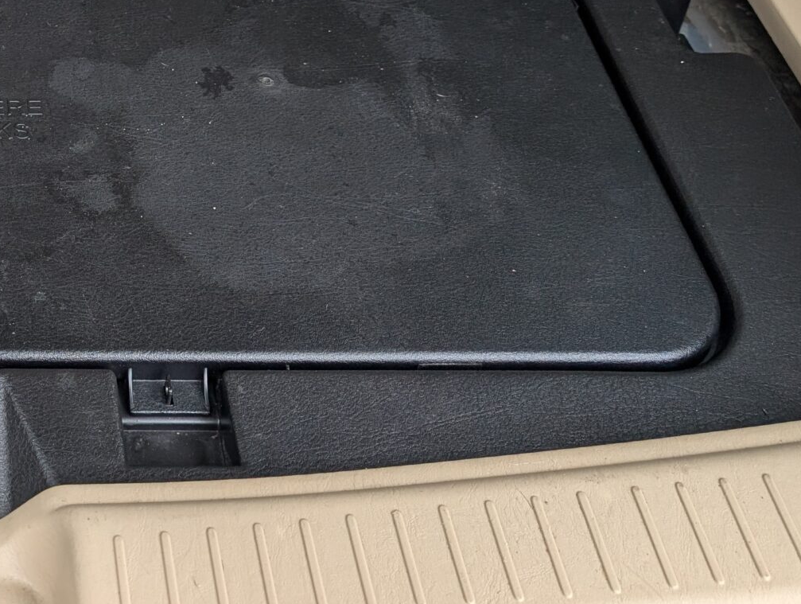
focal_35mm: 61
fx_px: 1414
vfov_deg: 23.8
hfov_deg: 28.1
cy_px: 125
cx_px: -134
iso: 47
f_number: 1.68
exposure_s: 1/160
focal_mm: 6.9
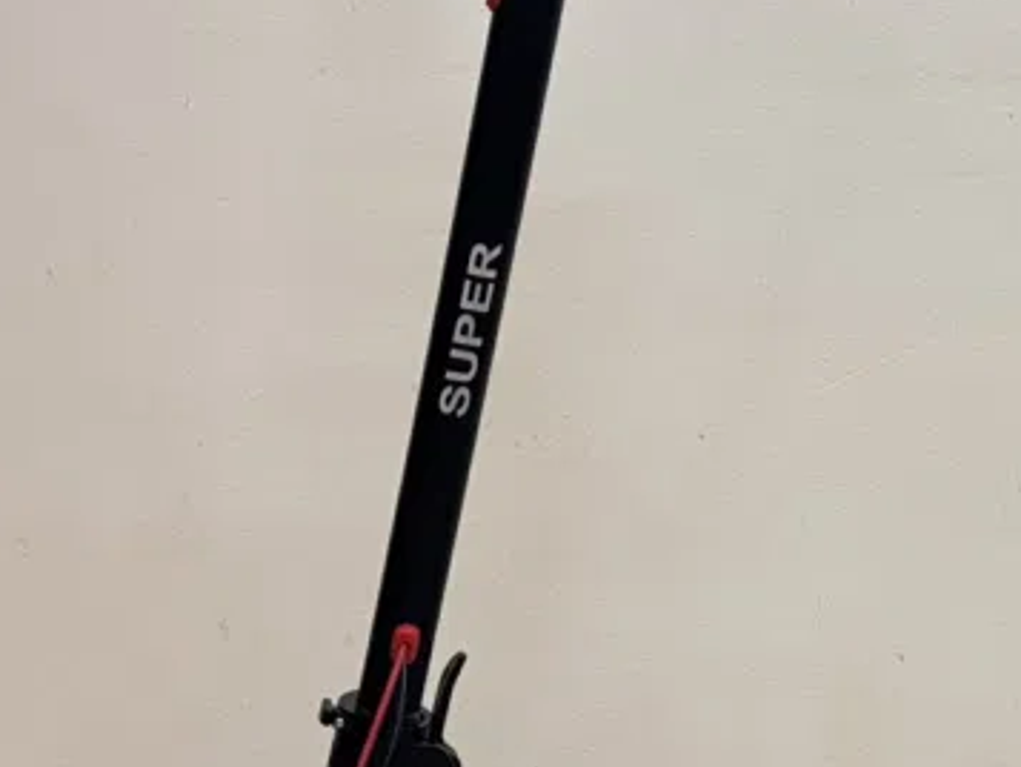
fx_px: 1269
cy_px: 515
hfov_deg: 40.7
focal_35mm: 43
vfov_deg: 33.3
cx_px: 904
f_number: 1.78
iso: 500
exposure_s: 1/50
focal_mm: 6.76
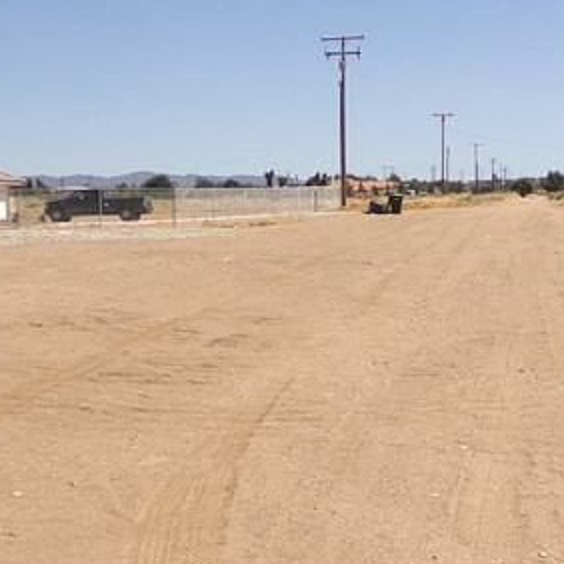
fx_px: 1419
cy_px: 318
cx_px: 426
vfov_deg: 22.5
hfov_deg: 22.3
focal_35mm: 77
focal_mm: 4.3
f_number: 11.07
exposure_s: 1/140
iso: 100
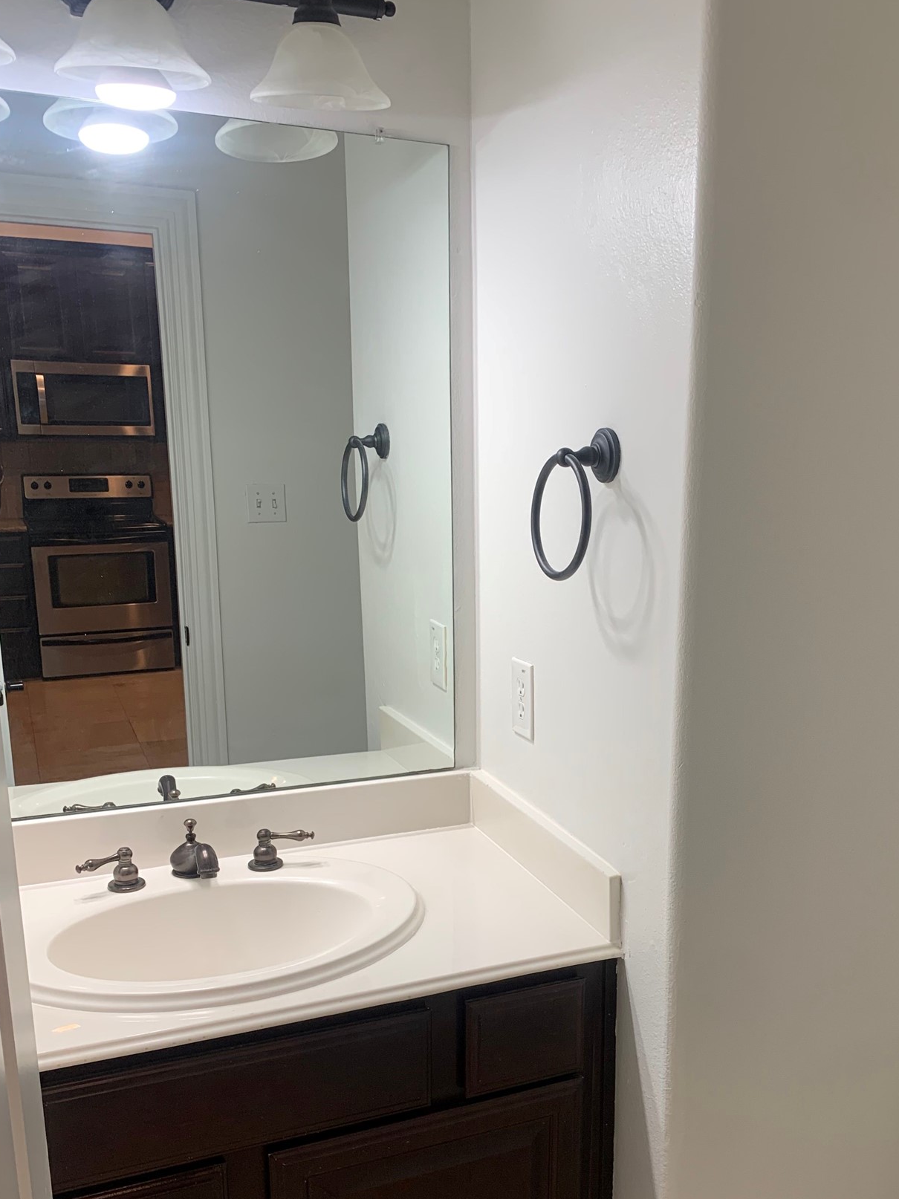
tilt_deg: -14.7
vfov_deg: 54.9
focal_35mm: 33
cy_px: 729
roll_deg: +0.1
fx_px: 1143
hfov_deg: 42.7
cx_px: 548
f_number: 1.8
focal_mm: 4.25
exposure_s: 1/120
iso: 50
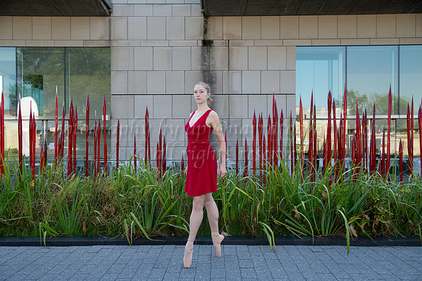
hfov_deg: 54.7
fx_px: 408
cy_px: 140
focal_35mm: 35
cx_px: 211
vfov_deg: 38.1
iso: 200
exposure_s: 1/400
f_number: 4
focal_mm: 34
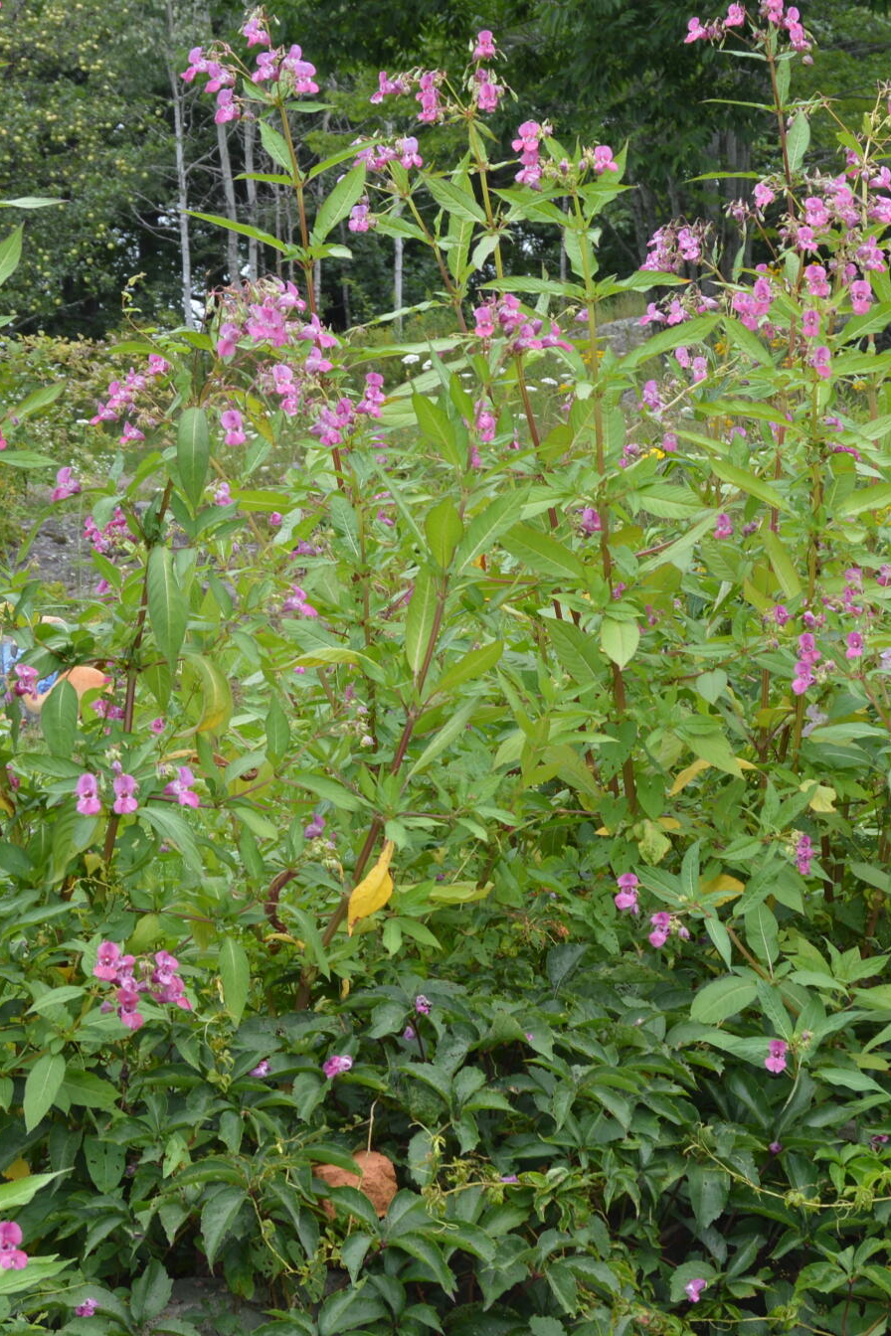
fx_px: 3230
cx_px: 555
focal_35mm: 87
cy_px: 609
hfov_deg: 15.7
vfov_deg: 23.4
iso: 100
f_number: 5.6
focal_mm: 26
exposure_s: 1/125
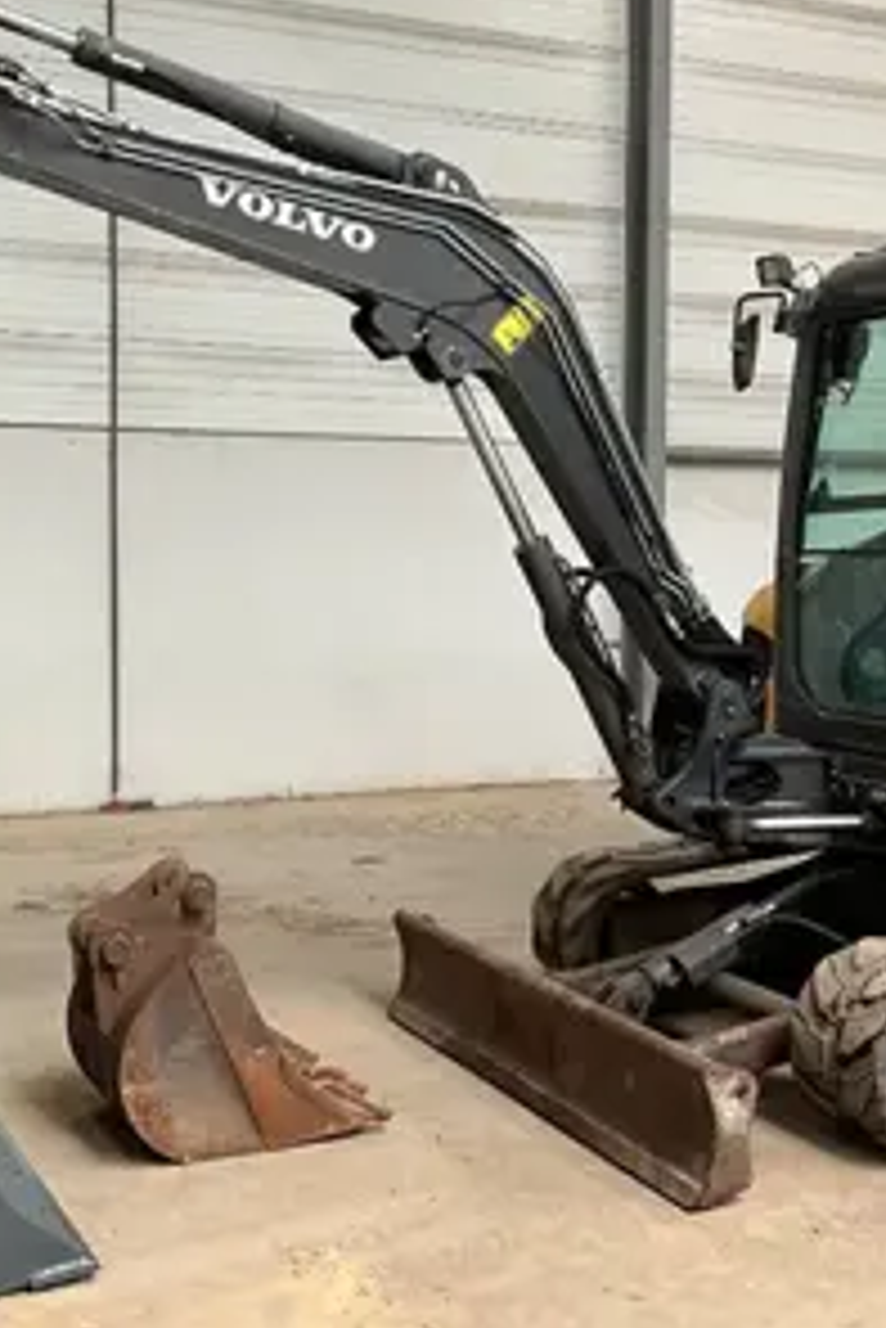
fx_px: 1807
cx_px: 531
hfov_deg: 27.5
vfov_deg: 40.3
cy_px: 630
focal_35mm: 49
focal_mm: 3
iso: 64
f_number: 1.8
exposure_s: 1/67
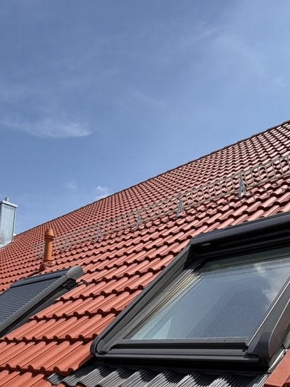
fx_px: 391
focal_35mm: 35
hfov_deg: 40.6
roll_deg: -2.1
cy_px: 278
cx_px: 125
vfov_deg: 51.0
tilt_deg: +12.1
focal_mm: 2.22
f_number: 2.2
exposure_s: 1/1017
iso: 20
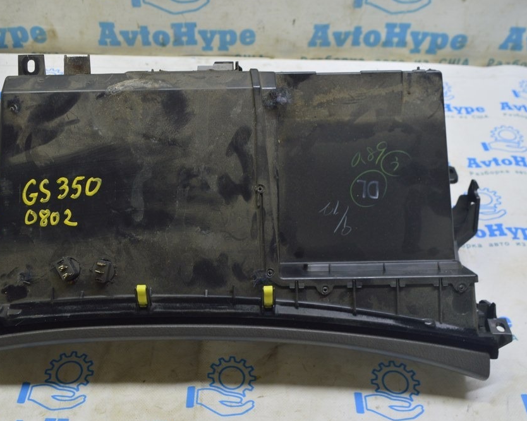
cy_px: 209
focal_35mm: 38
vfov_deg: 39.2
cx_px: 226
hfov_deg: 47.8
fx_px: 593
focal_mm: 22
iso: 400
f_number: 5.6
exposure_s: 1/20
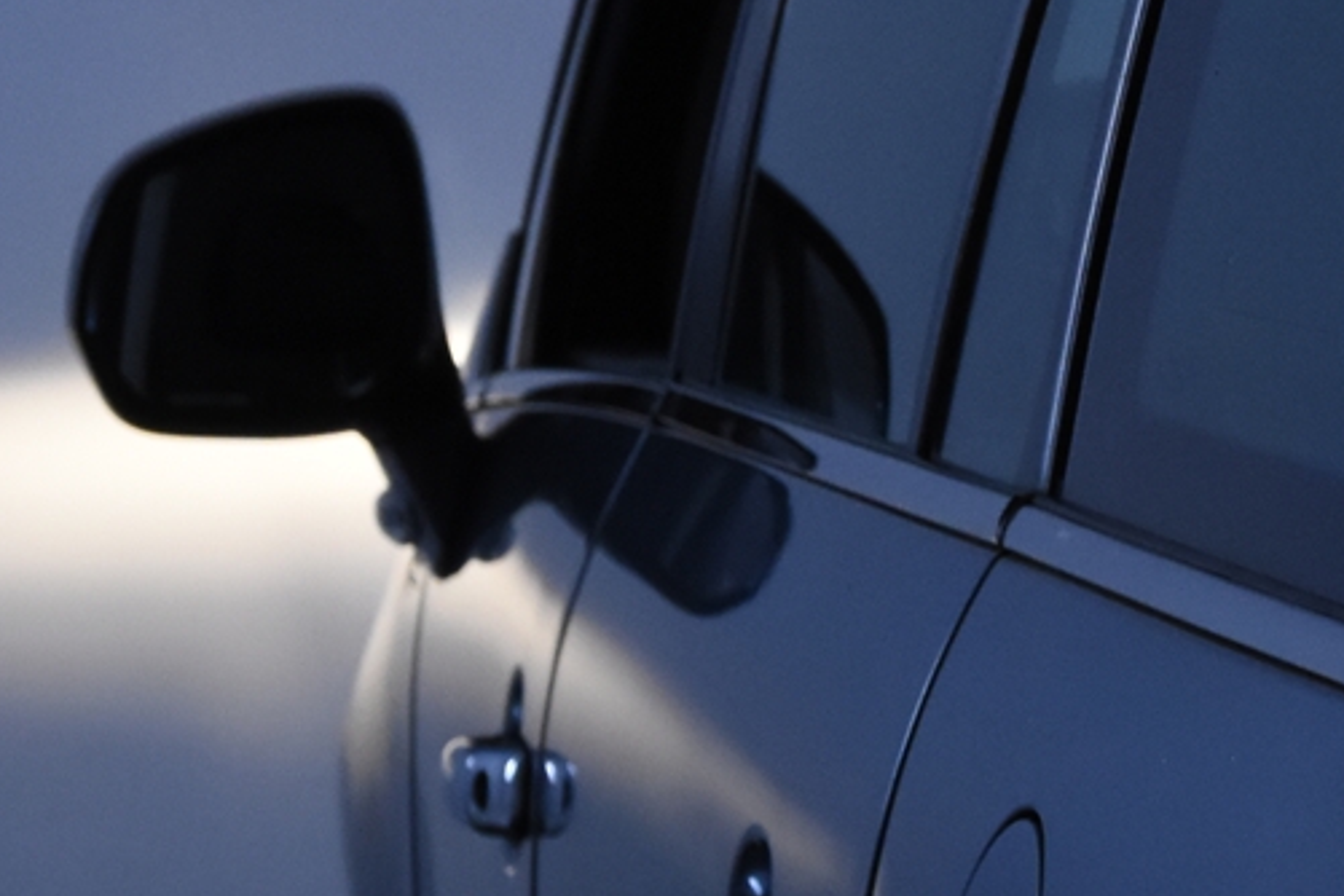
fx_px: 9666
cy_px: 622
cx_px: 1658
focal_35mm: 259
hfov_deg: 7.9
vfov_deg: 5.3
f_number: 7.1
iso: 1600
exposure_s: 1/200
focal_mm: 45
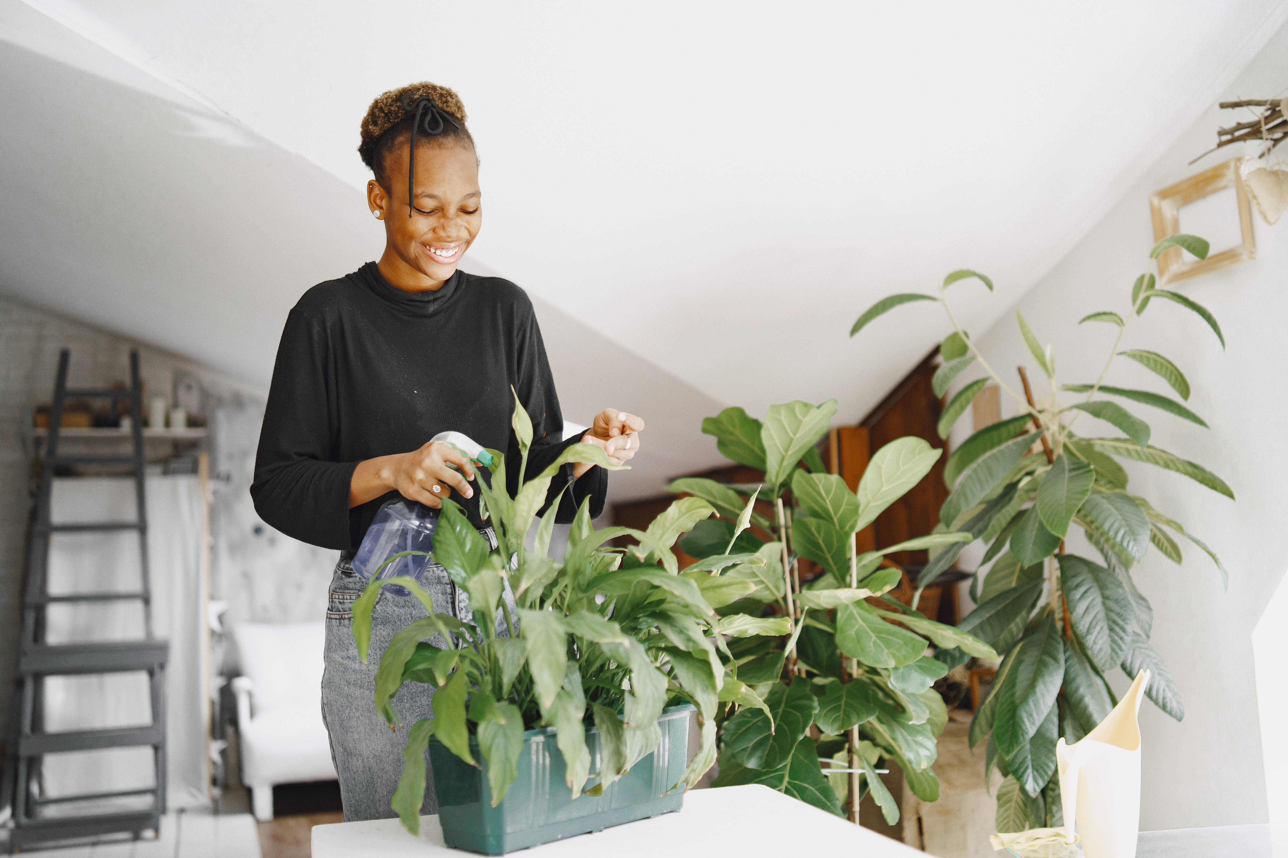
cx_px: 644
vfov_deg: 37.9
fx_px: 1252
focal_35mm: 35
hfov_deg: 54.4
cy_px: 429
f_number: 2.8
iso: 640
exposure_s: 1/2000
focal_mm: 35
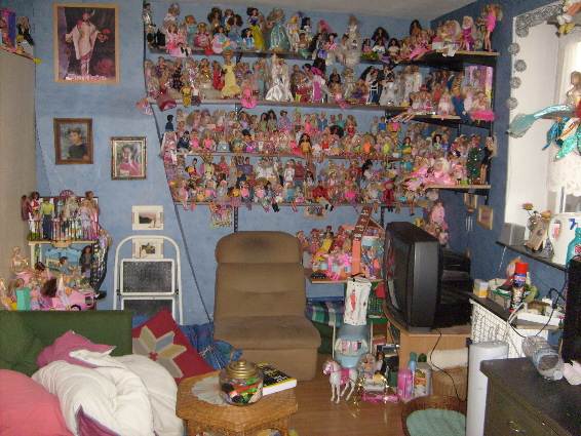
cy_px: 218
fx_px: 588
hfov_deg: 52.6
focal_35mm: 35
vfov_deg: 40.7
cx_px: 290
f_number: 2.8
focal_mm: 5.8
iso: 160
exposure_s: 1/45
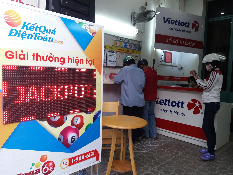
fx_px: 188
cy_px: 88
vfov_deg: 49.7
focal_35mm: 28
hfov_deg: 63.4
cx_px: 116
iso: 64
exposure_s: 1/56
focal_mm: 3.7
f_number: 1.9
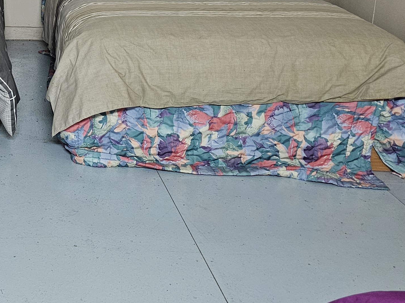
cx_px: -34
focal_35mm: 64
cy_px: 23
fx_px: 749
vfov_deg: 22.3
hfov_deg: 27.8
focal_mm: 6.3
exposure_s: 1/33.3
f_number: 1.7
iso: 640
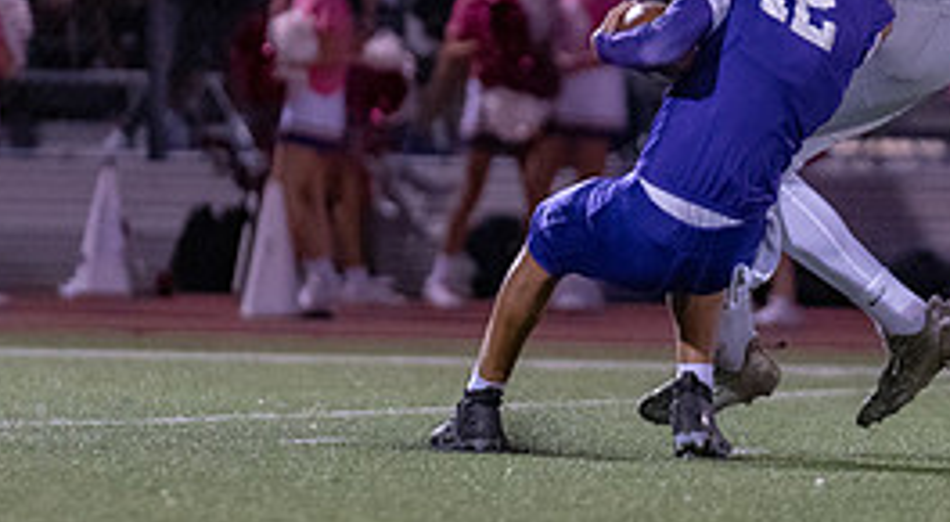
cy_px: 86
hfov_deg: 3.5
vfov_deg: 1.9
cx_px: 652
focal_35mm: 622
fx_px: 15580
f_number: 2.8
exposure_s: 1/1250
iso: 5000
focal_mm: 200
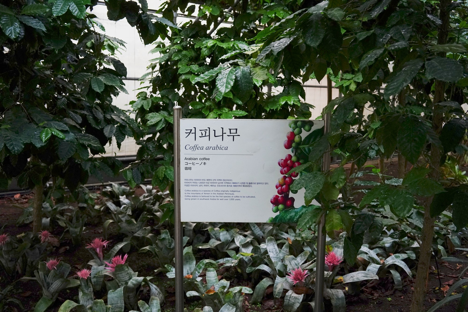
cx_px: 234
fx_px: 455
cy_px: 156
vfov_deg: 37.9
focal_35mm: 35
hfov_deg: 54.4
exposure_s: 1/100
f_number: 5.6
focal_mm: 35
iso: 2000
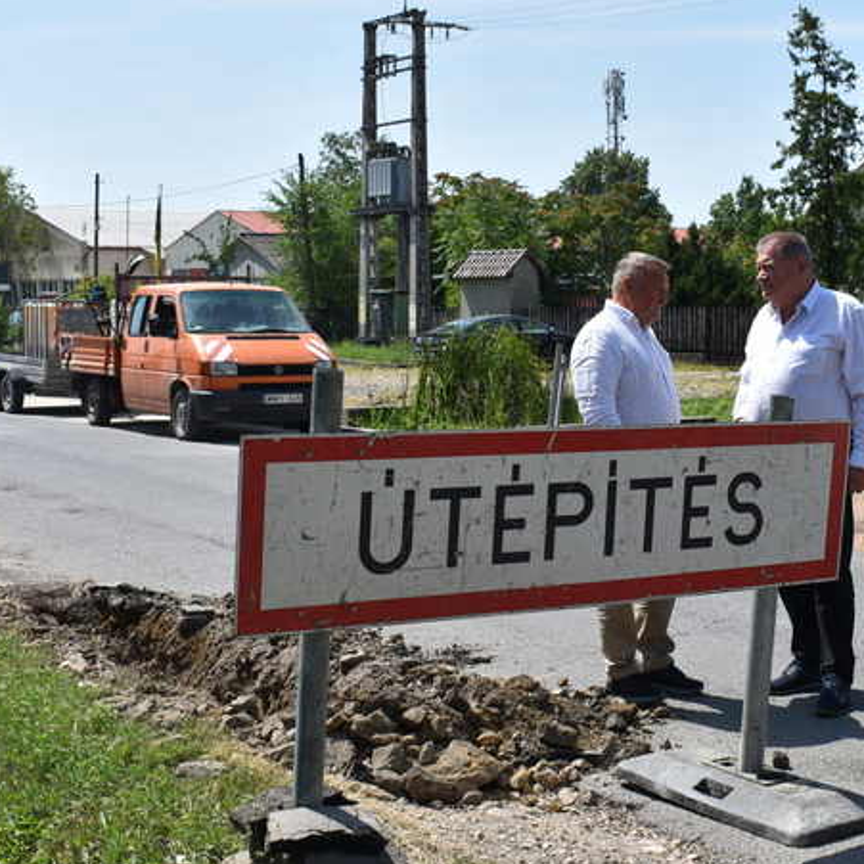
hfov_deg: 28.0
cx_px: 563
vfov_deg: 28.2
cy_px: 421
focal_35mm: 61
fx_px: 1723
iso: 140
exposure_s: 1/500
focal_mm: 24
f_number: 8
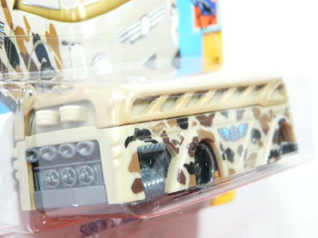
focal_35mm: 89
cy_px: 119
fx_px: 818
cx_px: 159
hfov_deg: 22.0
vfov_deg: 16.6
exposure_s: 1/40
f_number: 3.2
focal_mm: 9.2
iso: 200
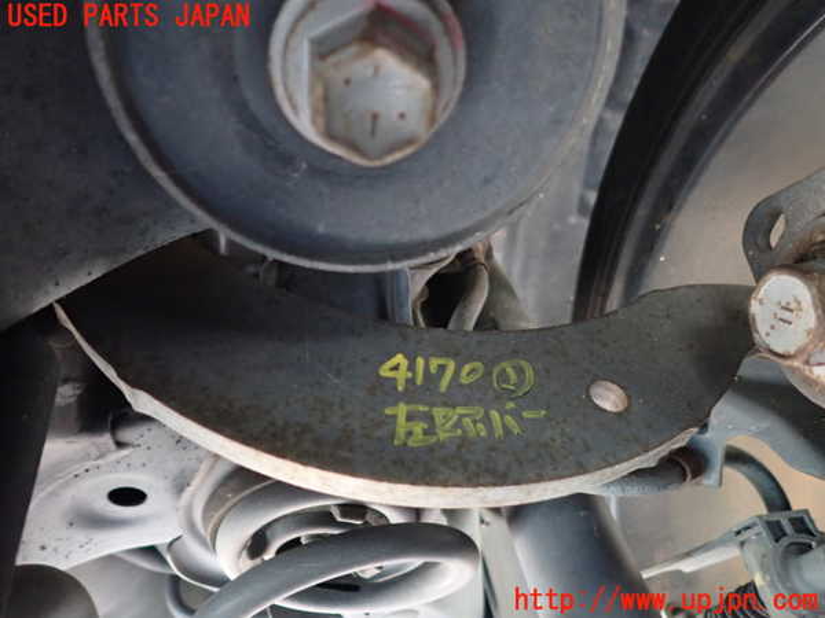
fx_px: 596
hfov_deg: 69.4
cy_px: 309
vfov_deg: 54.9
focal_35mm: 25
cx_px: 412
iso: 800
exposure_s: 1/20
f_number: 2
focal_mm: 4.5
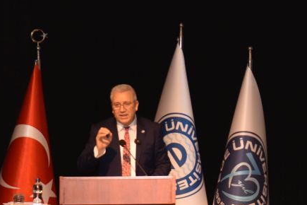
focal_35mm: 242
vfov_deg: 5.7
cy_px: 81
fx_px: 2064
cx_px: 512
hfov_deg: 8.3
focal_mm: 70
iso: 800
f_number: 5
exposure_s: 1/60
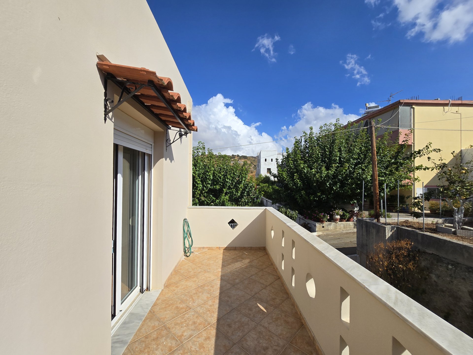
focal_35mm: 13
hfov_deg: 106.2
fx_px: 178
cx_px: 236
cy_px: 178
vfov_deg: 89.9
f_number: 2.2
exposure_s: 1/3168
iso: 50
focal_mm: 2.2
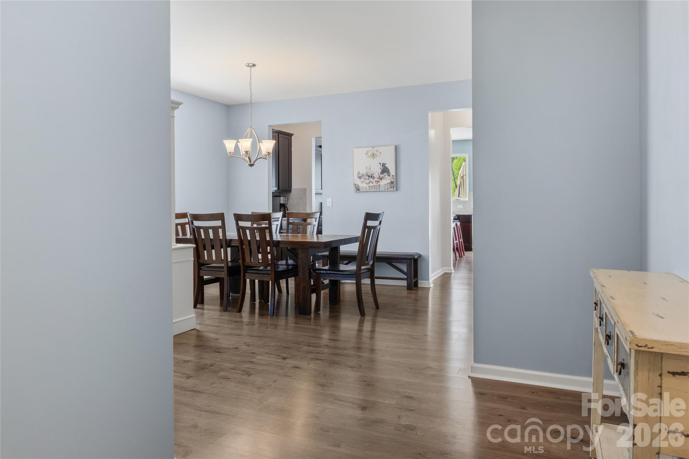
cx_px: 344
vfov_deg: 53.1
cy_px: 230
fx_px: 459
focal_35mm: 24
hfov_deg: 73.7
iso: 800
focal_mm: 16
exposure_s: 1/15
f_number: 10
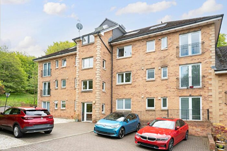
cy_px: 76
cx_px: 114
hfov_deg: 77.3
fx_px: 142
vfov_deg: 56.2
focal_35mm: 22
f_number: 5.6
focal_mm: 22.5
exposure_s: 1/1250
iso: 1600
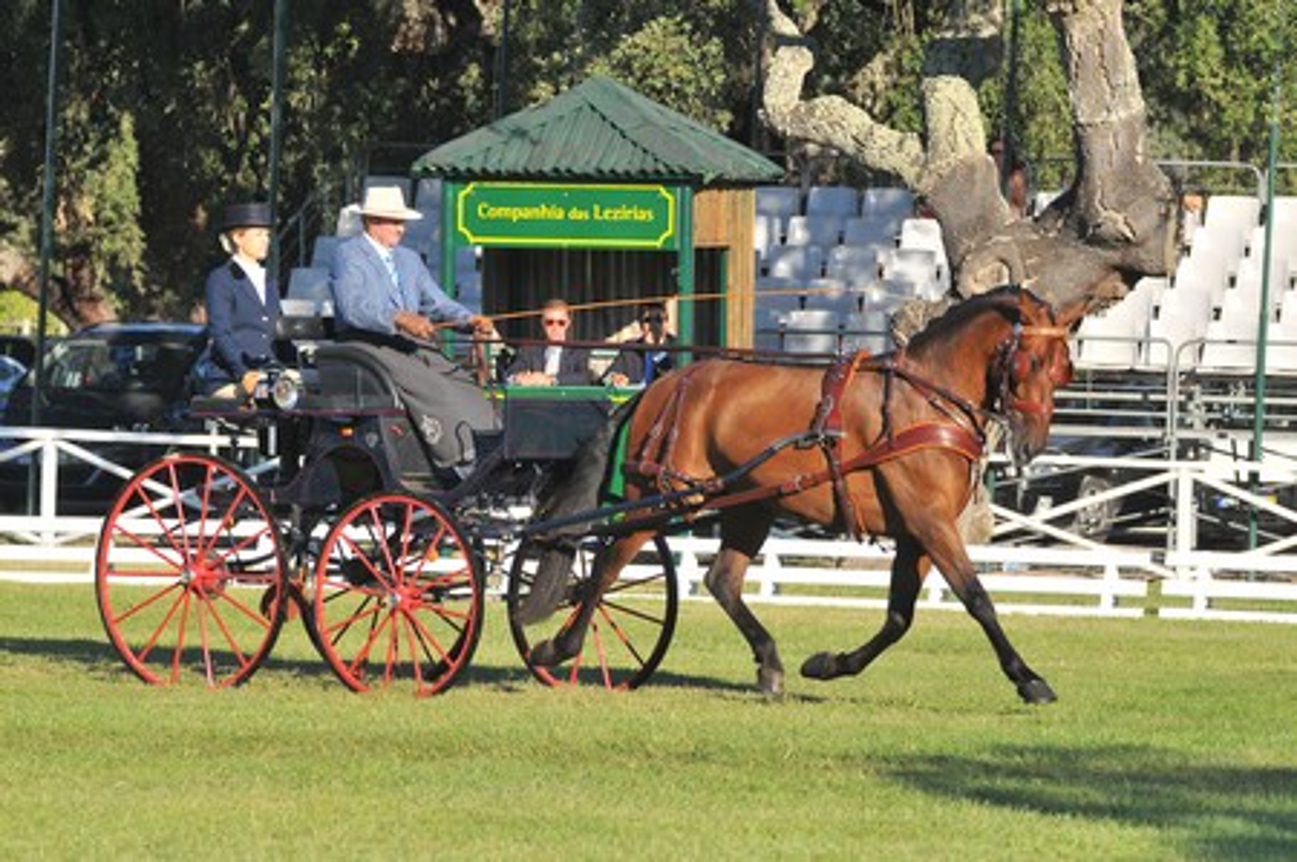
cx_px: 648
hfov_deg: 8.3
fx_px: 8907
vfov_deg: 5.5
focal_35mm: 248
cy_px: 431
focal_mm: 165
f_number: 5.6
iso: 320
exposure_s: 1/800
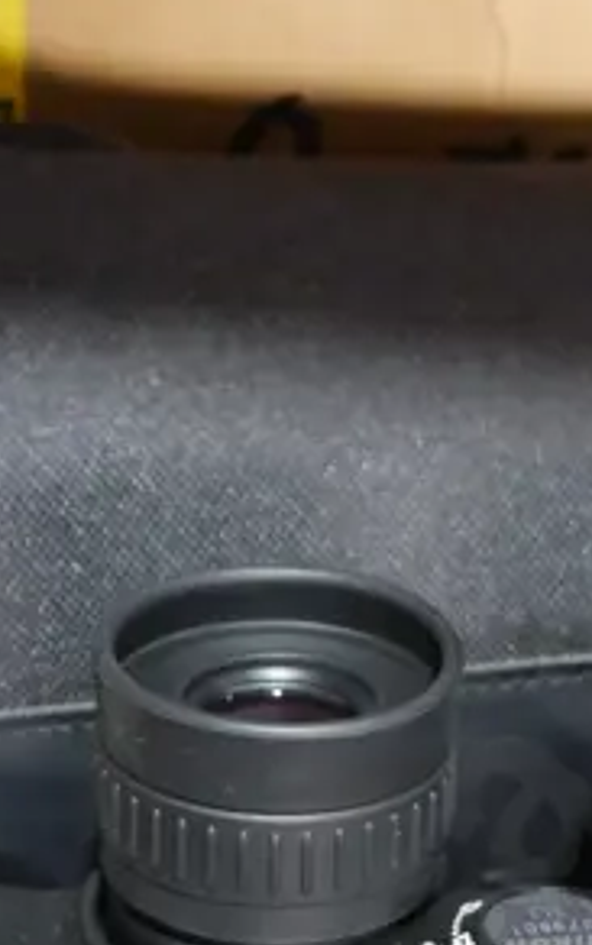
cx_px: 636
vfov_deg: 19.9
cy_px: 654
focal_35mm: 104
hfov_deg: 12.4
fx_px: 2679
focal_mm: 14
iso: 800
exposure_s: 1/60
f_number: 3.5
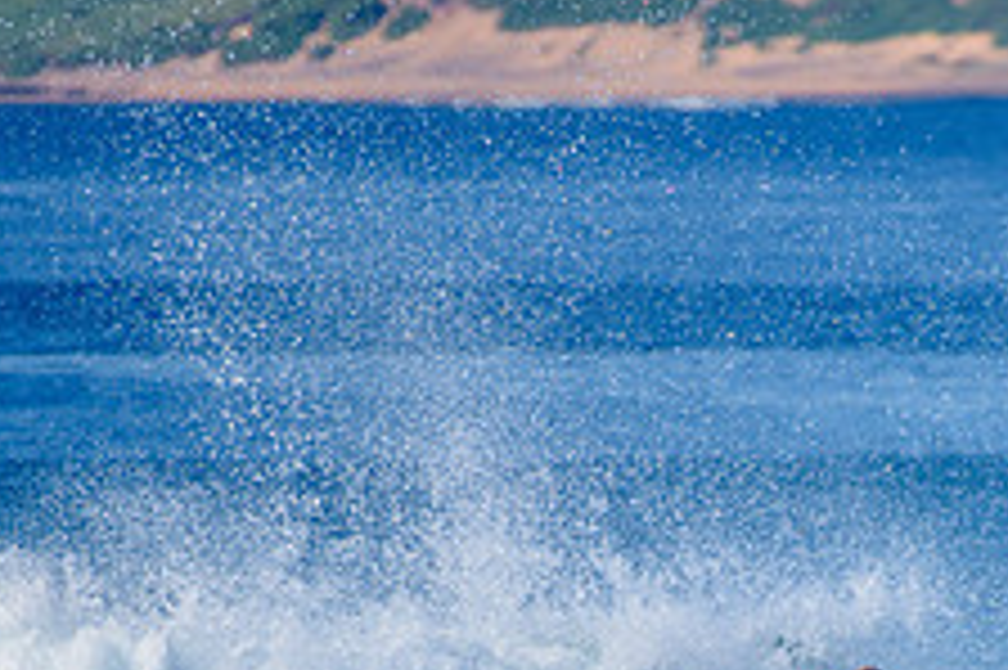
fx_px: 36232
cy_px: 852
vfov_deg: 1.1
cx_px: 873
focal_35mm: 1295
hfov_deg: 1.6
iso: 160
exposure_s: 1/1600
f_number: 5.6
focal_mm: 500
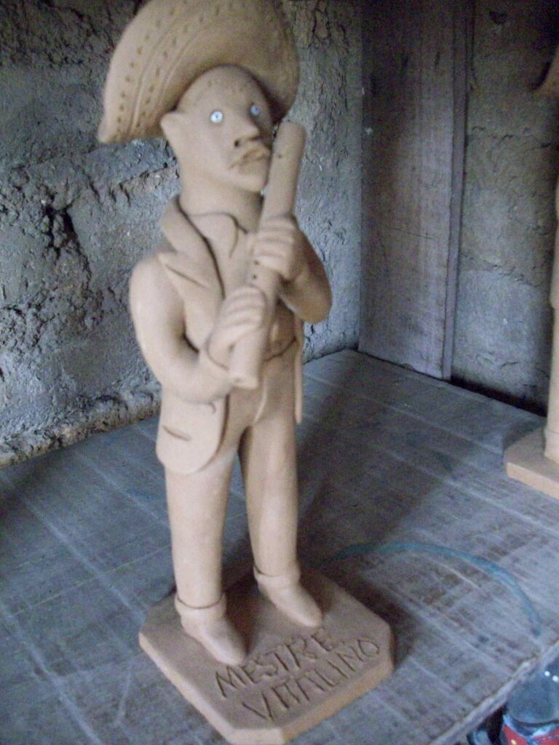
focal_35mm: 37
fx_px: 797
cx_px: 280
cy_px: 372
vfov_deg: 50.1
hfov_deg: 38.7
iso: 800
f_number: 2.8
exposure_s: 1/56.5
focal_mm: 6.2
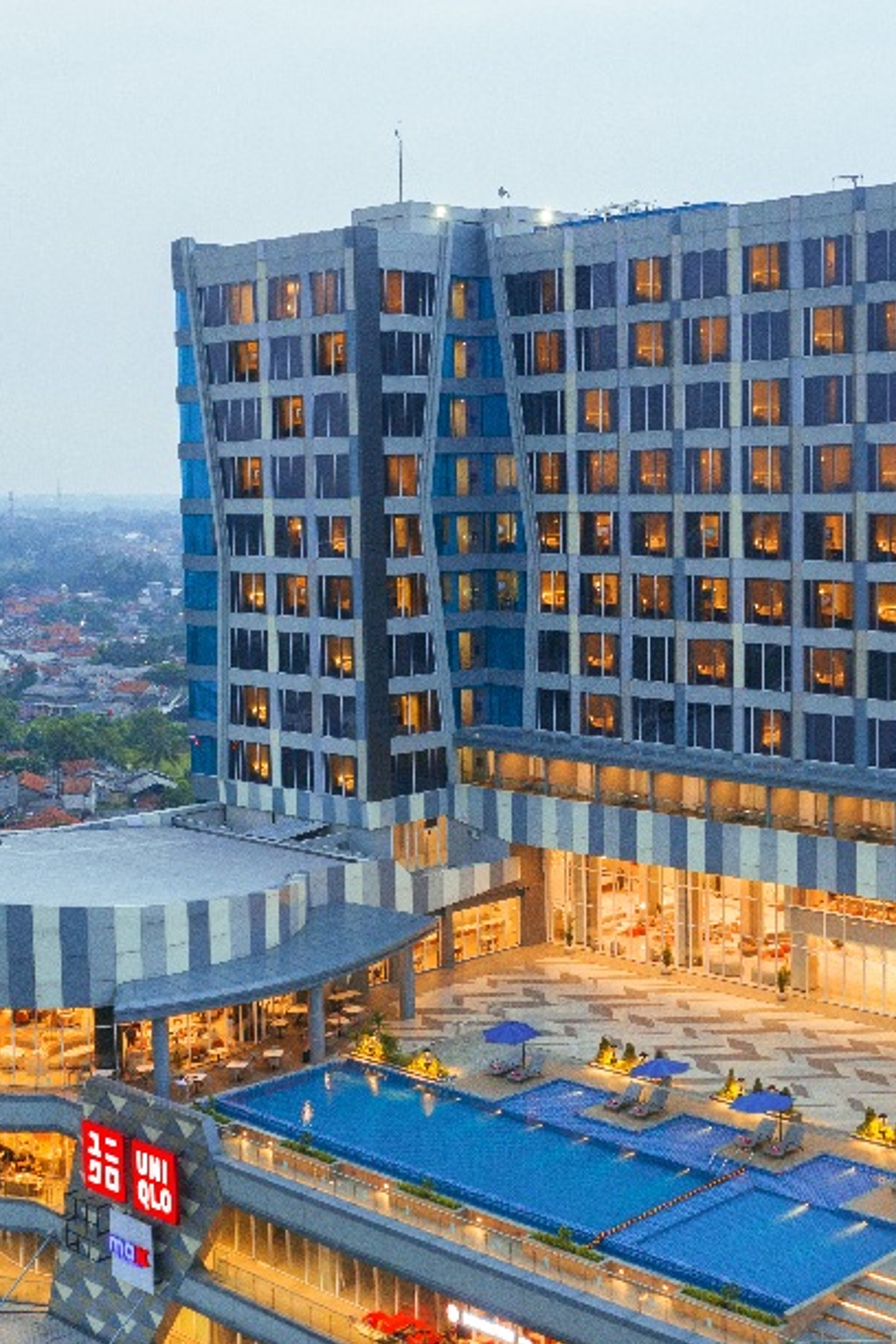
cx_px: 582
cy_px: 652
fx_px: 1867
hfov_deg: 26.9
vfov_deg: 39.6
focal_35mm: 50
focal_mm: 10.26
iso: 400
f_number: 5.6
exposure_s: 1/8
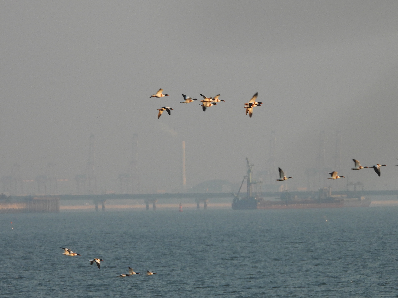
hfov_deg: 2.4
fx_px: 9382
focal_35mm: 816
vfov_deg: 1.8
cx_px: 216
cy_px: 123
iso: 160
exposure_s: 1/250
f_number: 5
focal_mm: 117
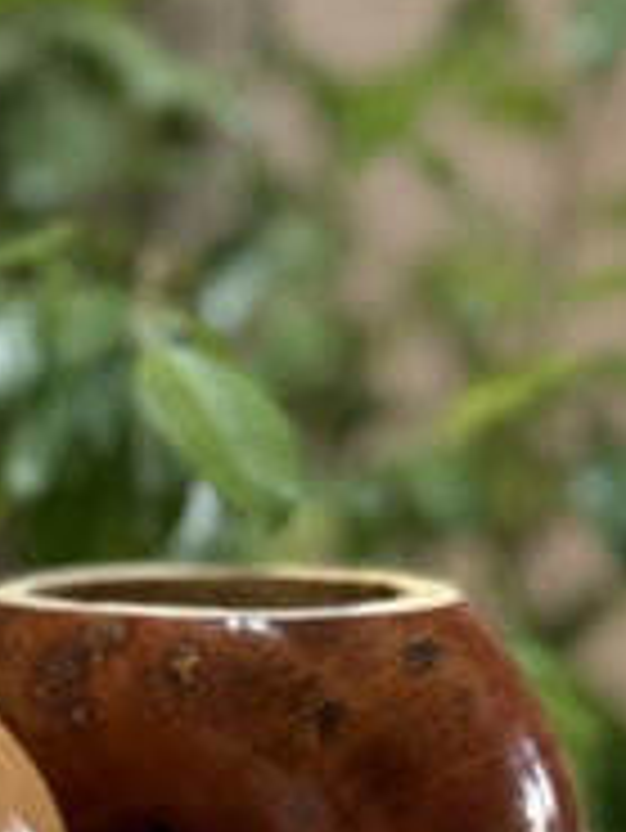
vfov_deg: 14.2
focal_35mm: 138
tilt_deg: -6.6
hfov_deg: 10.7
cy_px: 672
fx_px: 3324
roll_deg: +1.6
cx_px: 0
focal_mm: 6.76
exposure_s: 1/60
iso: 200
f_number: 1.78
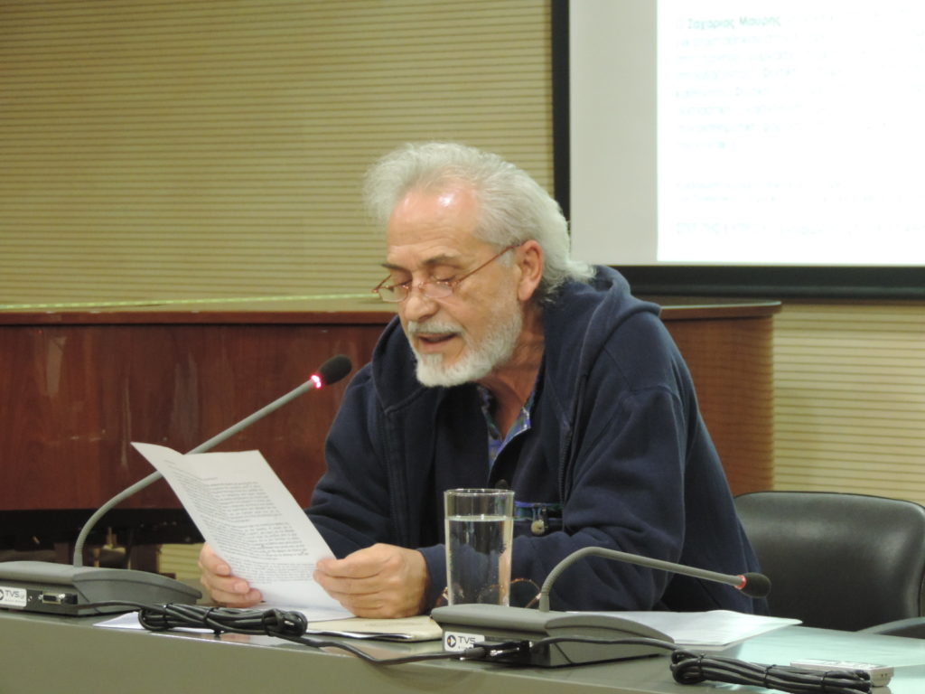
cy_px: 347
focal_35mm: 155
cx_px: 462
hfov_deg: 12.7
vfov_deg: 9.6
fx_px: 4142
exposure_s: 1/15
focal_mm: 27.6
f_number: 4.4
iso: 800
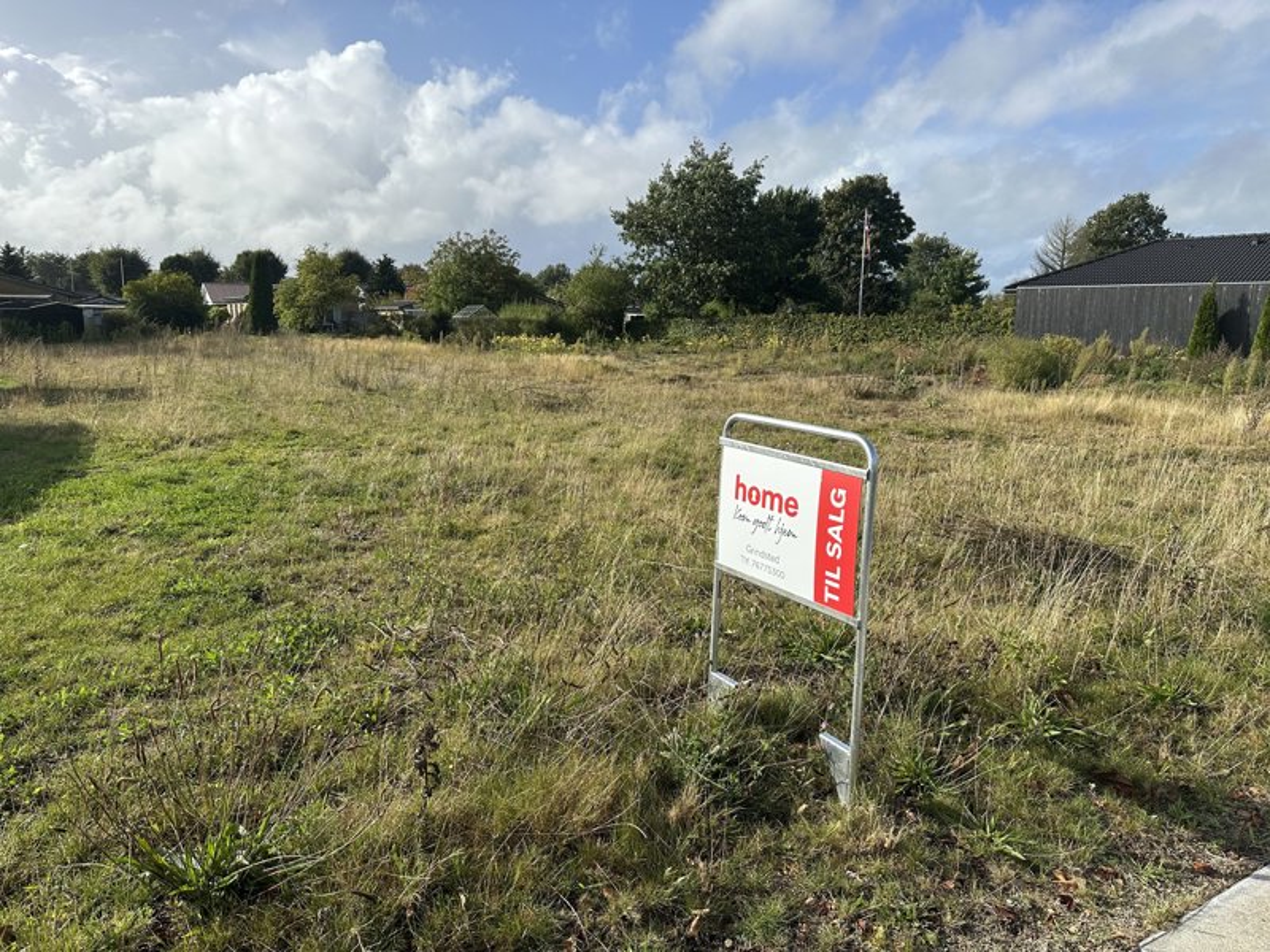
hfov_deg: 71.6
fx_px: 881
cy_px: 476
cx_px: 635
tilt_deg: -7.9
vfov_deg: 56.8
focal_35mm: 24
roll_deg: -0.4
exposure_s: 1/3597
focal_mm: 6.86
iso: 80
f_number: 1.78
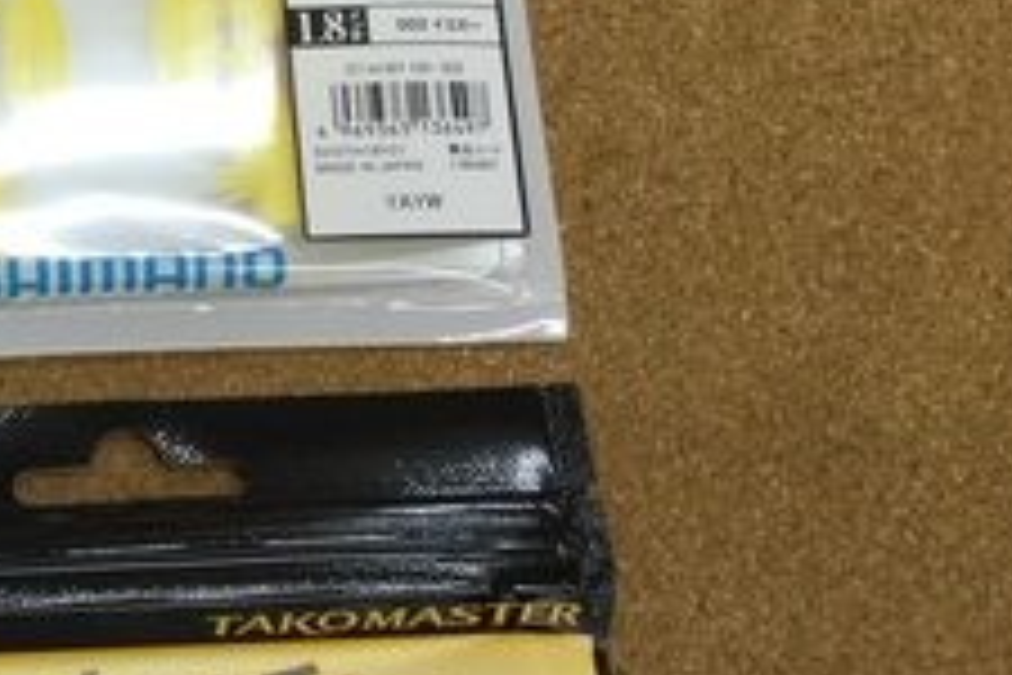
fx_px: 2417
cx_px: -306
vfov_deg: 15.9
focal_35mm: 86
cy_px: 446
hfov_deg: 21.4
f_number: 2.4
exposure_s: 1/40
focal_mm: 3.3
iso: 25
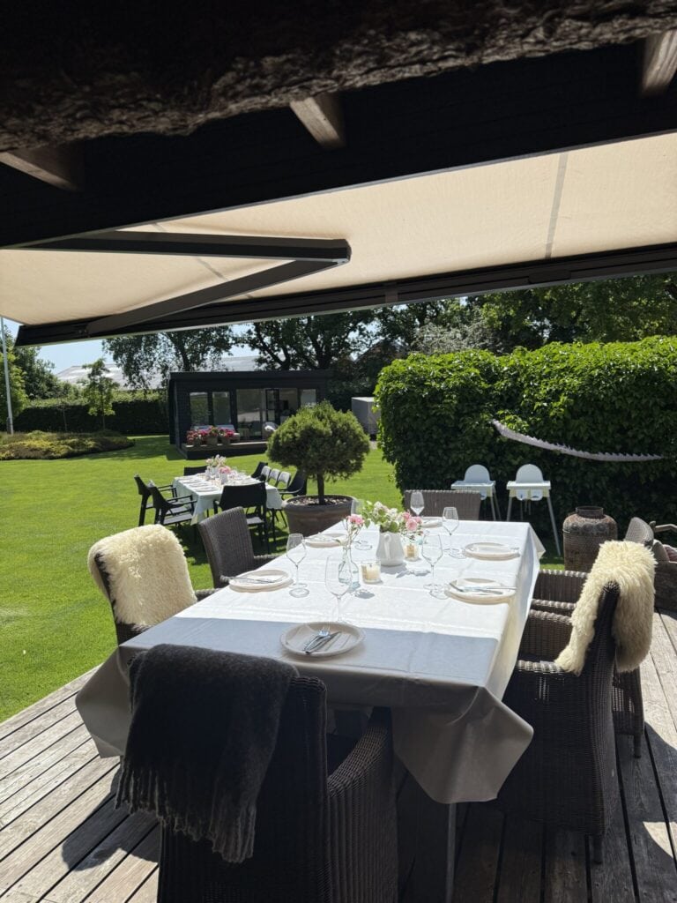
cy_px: 452
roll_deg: +2.1
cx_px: 338
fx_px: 626
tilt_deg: -3.6
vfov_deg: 71.6
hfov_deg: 56.8
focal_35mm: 24
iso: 100
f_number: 1.78
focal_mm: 6.76
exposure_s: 1/4673
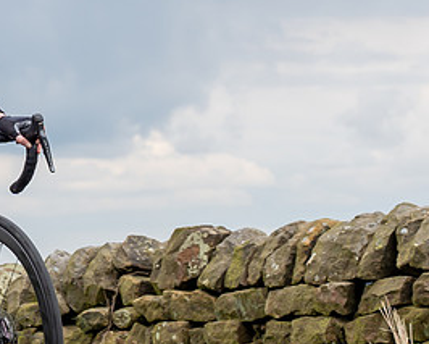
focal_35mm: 248
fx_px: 3150
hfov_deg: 7.7
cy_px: 80
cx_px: -136
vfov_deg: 6.2
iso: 200
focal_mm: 54
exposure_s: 1/640
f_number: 4.5
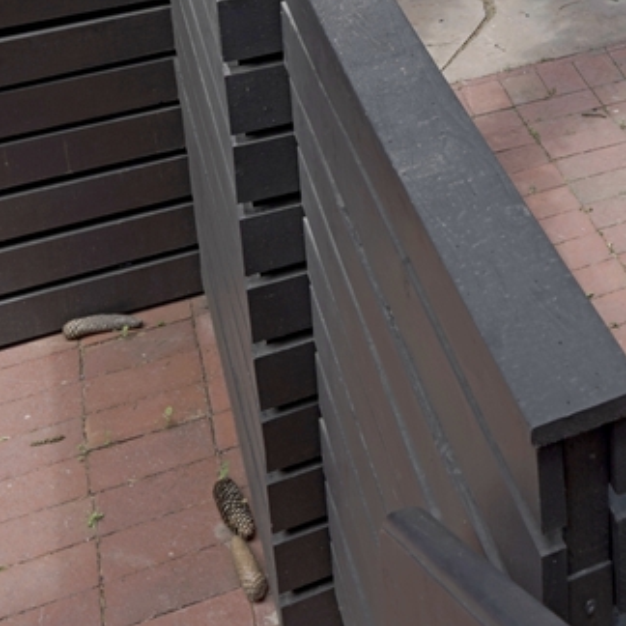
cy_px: -336
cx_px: 866
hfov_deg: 22.1
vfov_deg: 21.1
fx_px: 1391
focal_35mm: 68
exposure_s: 1/80
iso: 800
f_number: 7.1
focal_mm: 16
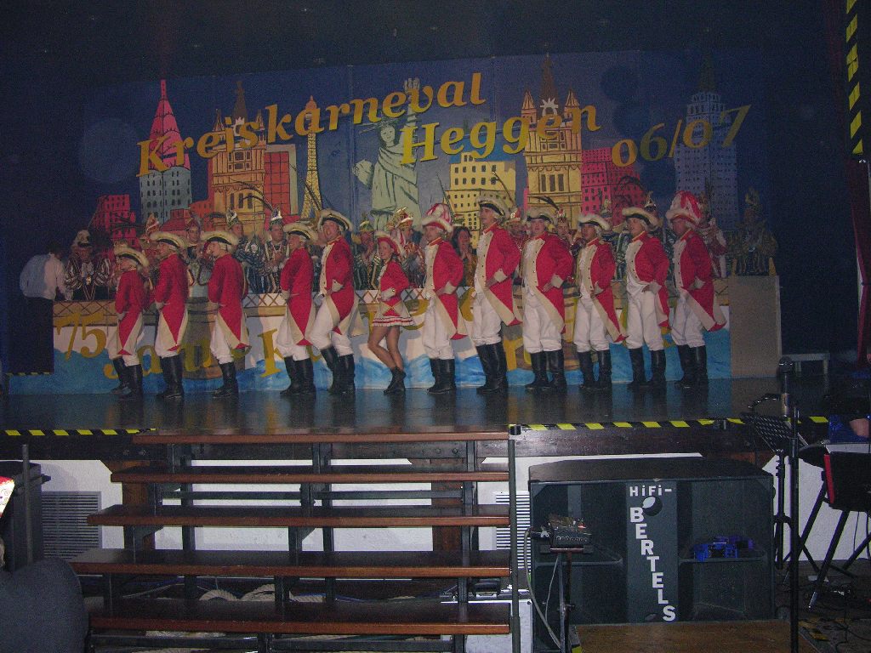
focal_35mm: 35
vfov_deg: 40.7
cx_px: 436
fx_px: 881
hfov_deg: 52.6
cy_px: 326
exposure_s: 1/60.1
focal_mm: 8.9
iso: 200
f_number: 2.8
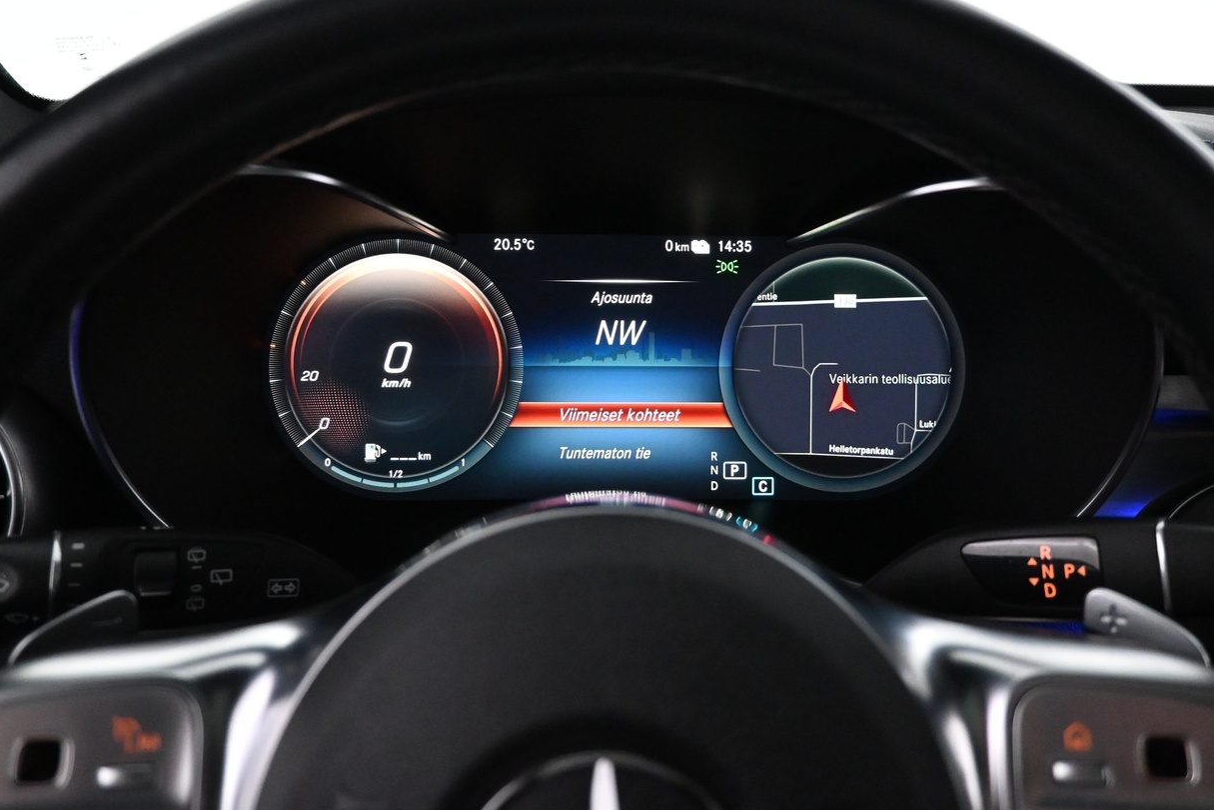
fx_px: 1079
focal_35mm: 32
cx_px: 646
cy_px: 311
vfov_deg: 40.9
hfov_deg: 58.7
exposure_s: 1/60
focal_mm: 16
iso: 3600
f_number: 3.5
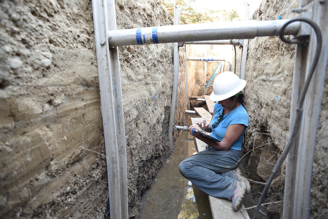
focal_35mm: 20
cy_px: 110
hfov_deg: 84.0
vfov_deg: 62.0
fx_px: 182
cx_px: 164
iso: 900
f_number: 4
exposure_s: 1/125
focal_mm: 20
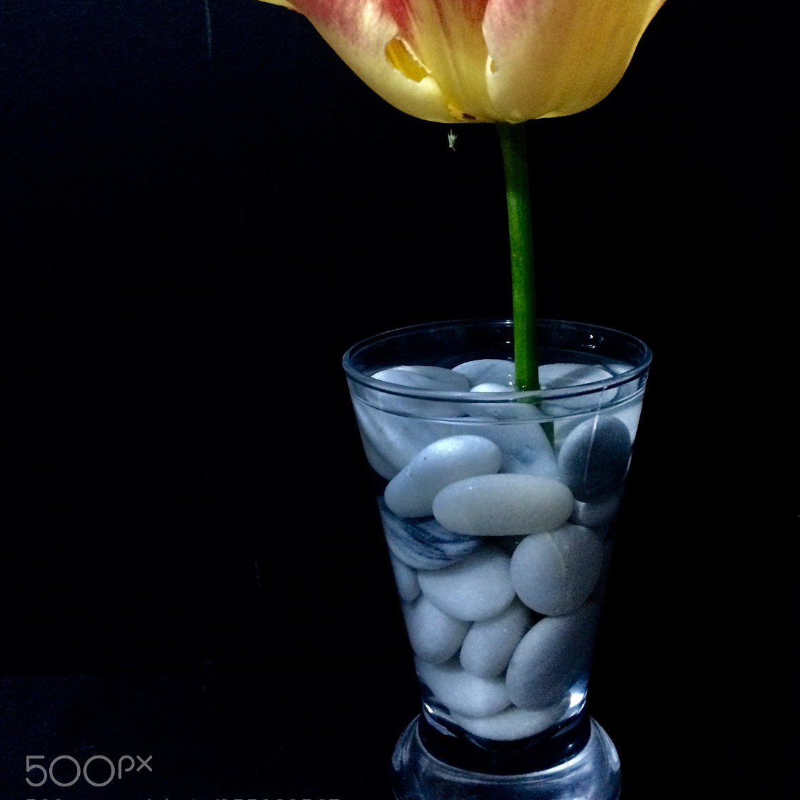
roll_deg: +2.5
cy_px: 315
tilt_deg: -10.6
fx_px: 915
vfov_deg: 46.9
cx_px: 392
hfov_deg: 47.2
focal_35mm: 35
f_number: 2.2
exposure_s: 1/17
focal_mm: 4.15
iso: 400
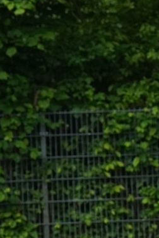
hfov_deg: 2.3
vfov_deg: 3.4
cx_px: 355
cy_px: 373
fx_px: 3994
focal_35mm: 604
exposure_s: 1/1000
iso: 1000
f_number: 8
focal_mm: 76
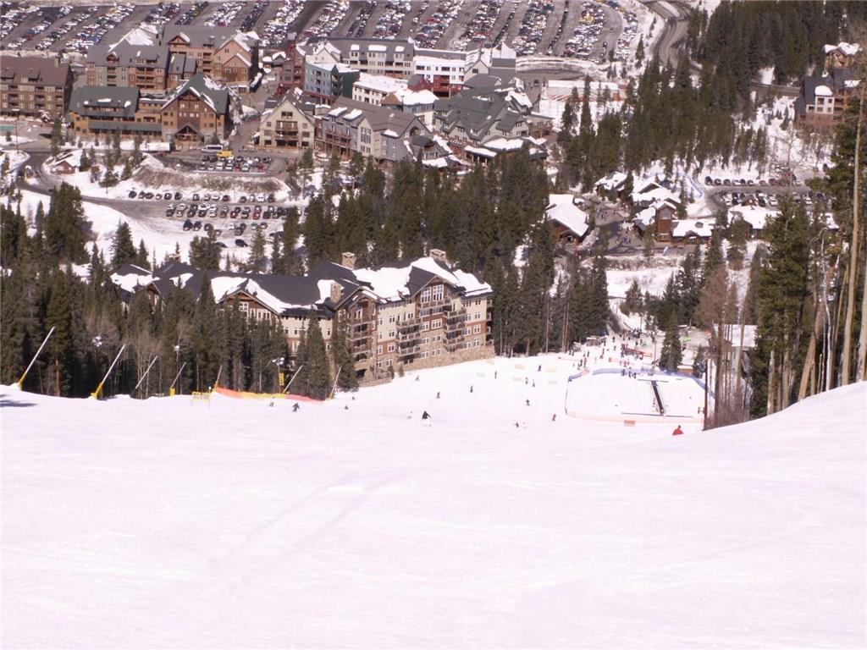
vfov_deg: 18.0
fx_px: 2054
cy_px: 325
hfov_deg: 23.8
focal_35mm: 82
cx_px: 434
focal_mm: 13.67
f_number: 8
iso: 50
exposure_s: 1/400
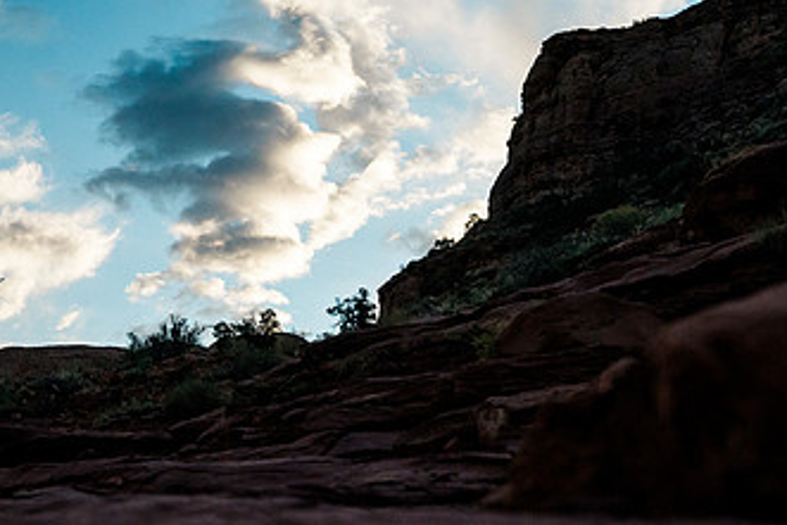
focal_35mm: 62
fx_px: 1356
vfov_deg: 21.9
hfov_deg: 31.7
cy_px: 243
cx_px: 185
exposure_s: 1/2500
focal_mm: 35.4
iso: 1600
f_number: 4.5
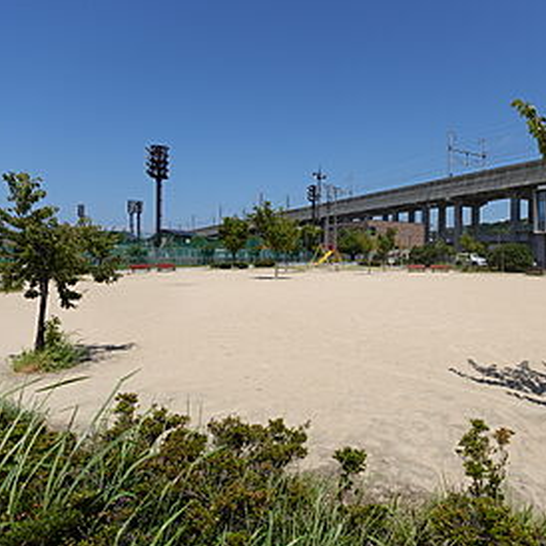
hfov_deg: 62.2
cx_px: 335
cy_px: 259
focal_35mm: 25
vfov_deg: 62.9
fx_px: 446
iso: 125
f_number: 4
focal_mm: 6.9
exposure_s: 1/200
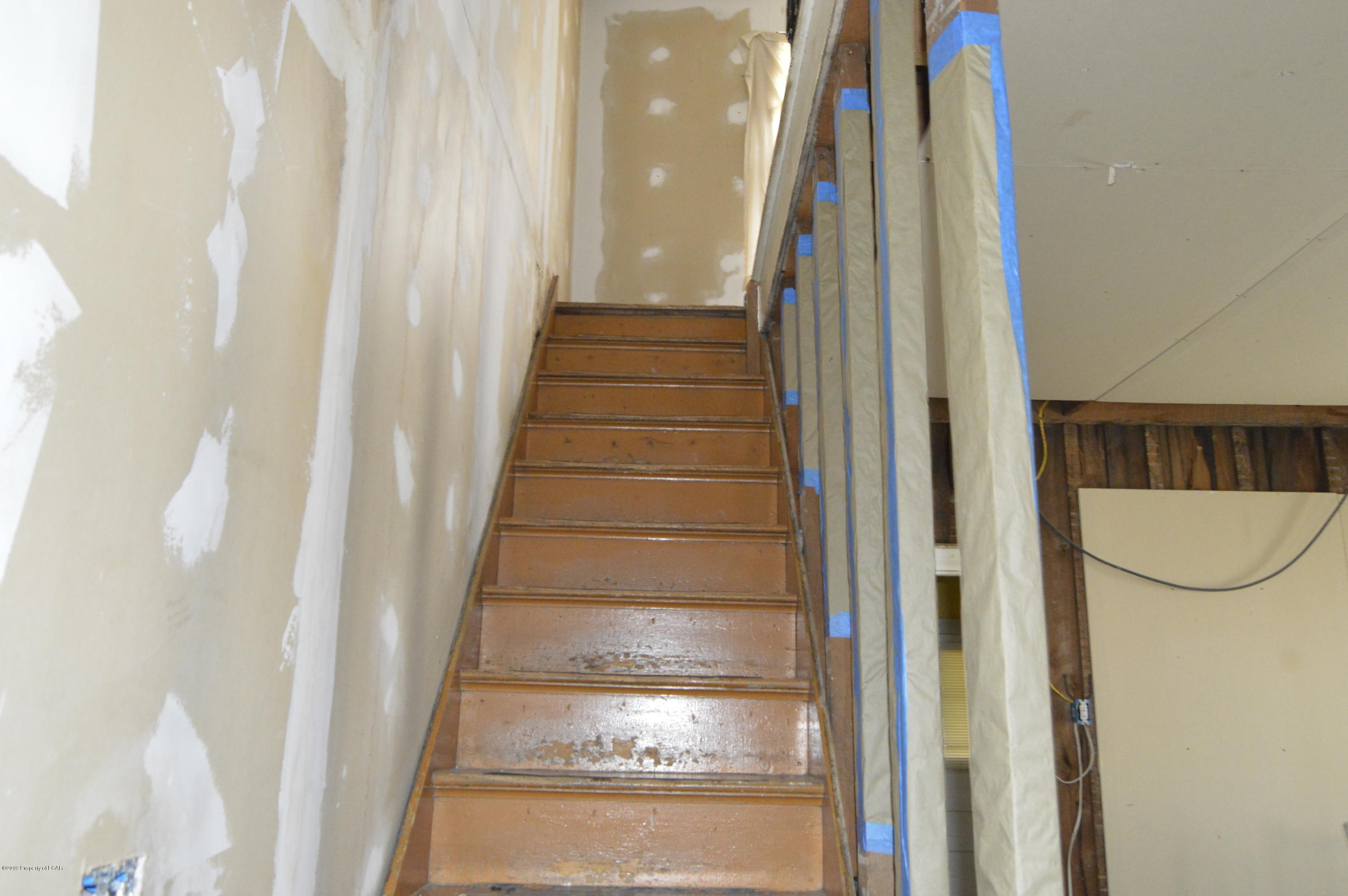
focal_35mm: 27
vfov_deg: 47.8
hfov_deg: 67.4
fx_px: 1010
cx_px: 674
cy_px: 448
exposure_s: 1/30
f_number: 7.1
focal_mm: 18
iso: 3200
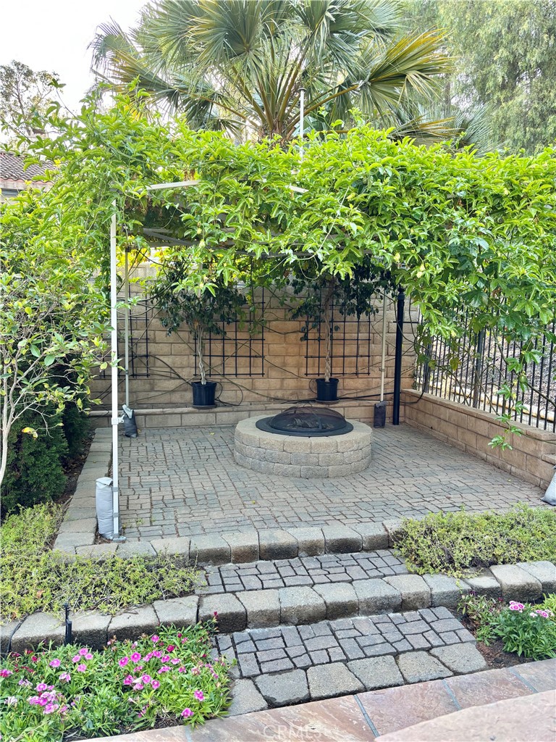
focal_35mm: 26
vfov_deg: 67.3
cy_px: 371
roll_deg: -2.3
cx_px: 278
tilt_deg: -5.7
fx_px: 557
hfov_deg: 53.1
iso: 80
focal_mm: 5.96
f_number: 1.6
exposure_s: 1/121
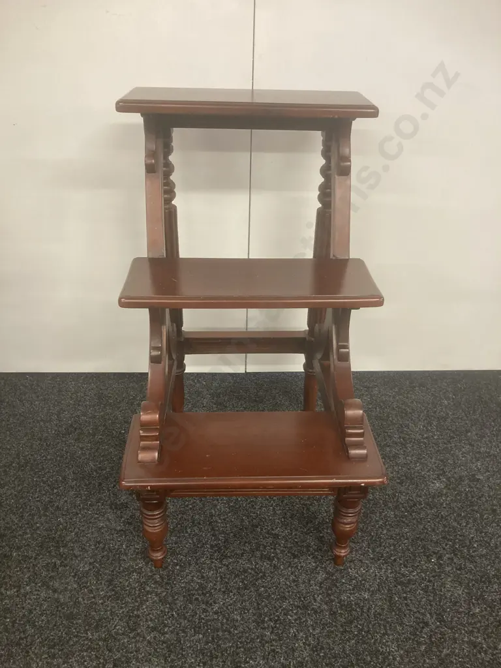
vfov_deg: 63.4
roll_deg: -1.9
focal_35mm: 28
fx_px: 540
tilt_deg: -30.2
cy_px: 334
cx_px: 250
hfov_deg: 49.7
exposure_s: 1/50
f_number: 1.8
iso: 125
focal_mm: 3.99
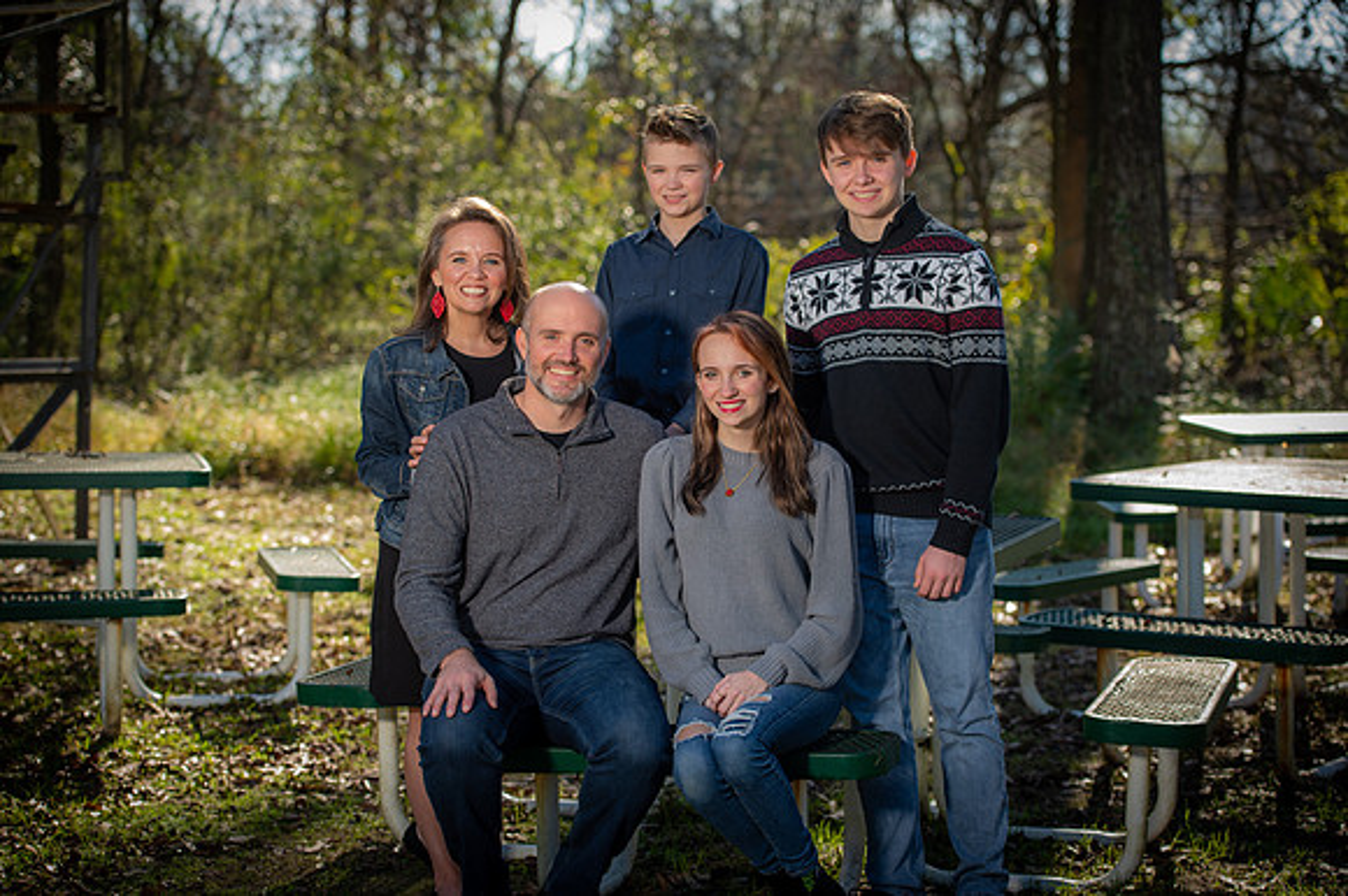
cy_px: 448
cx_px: 674
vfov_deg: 19.4
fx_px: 2620
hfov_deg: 28.9
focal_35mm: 70
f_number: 3.5
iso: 50
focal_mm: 70
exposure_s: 1/250
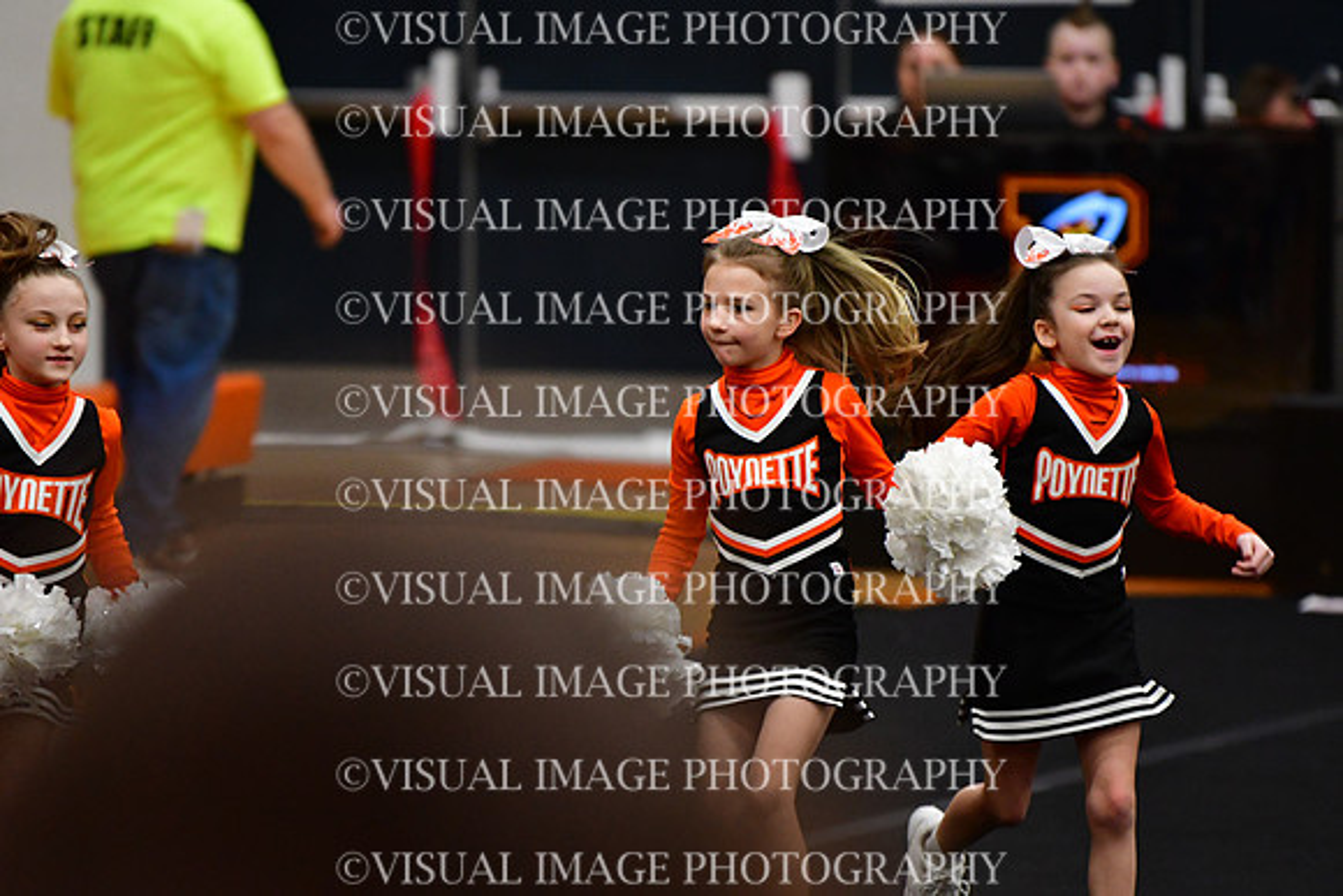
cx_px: 672
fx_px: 11194
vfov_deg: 4.6
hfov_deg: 6.9
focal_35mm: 300
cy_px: 448
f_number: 2.8
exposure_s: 1/800
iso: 4000
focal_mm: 200
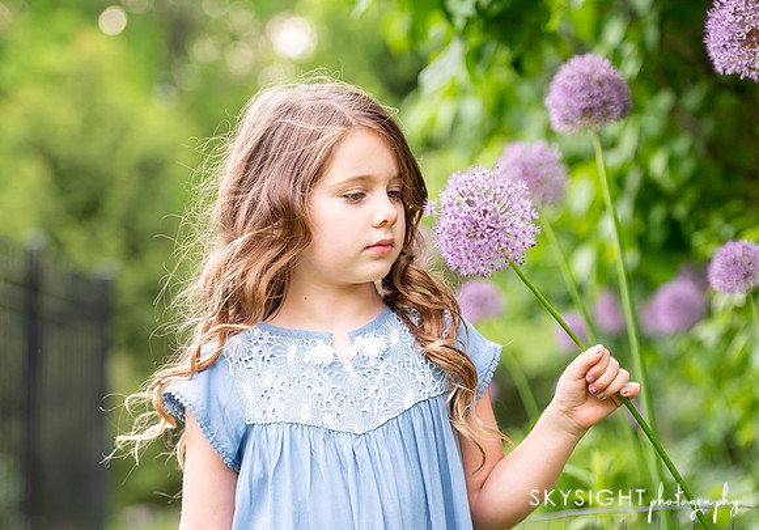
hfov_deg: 18.1
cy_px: 273
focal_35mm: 111
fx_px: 2377
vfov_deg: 12.7
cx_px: 368
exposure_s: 1/400
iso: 320
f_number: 2.8
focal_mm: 92
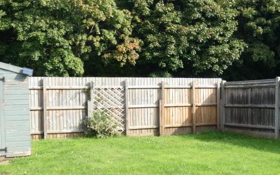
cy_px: 94
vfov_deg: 20.6
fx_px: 481
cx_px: 190
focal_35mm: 63
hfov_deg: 32.2
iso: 80
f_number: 3.3
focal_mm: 5.3
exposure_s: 1/250
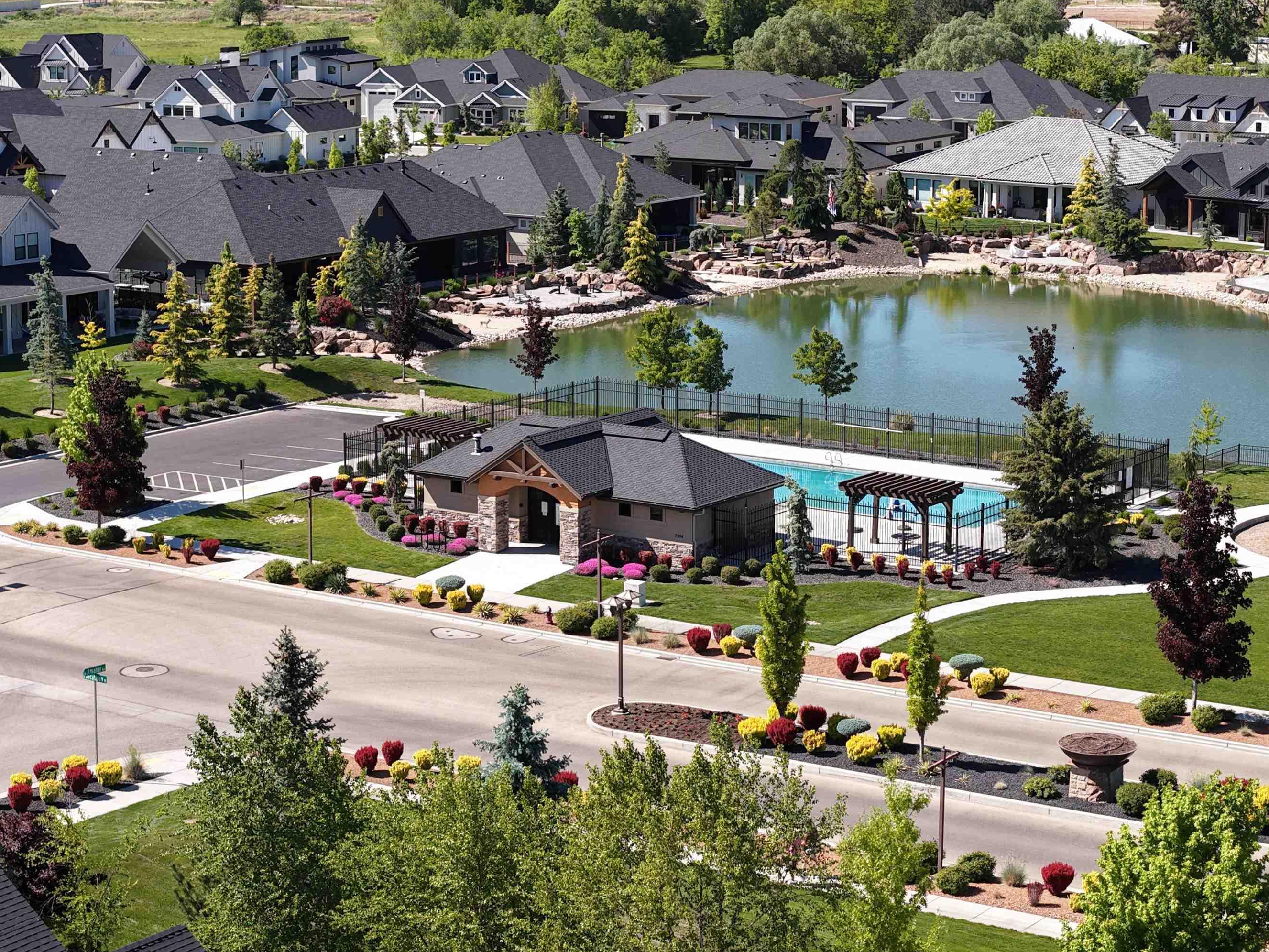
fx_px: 2970
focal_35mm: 81
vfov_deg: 18.2
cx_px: 651
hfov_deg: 24.1
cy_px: 430
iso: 100
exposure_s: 1/30
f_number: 2.8
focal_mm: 19.35
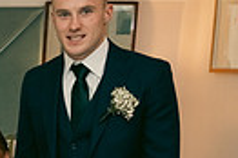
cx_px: -189
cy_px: 250
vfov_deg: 11.1
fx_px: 773
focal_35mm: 117
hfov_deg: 15.2
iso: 800
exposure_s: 1/160
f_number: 3.5
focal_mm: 26
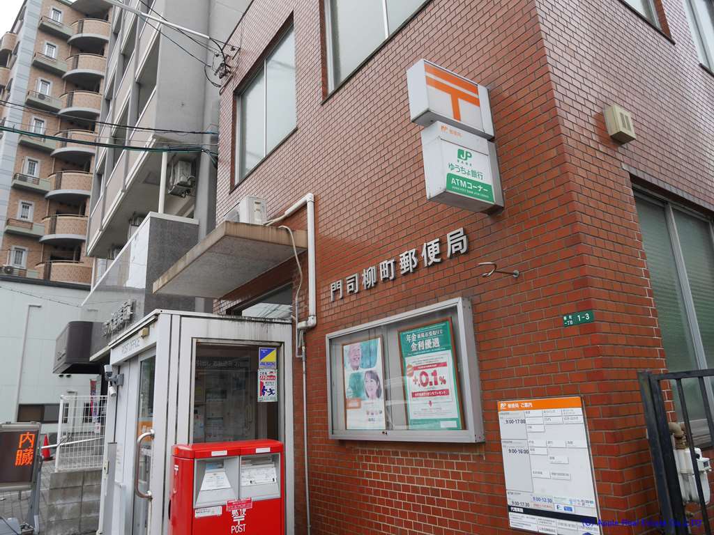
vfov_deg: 56.8
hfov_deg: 71.6
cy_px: 268
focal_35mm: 24
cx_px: 357
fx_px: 495
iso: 200
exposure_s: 1/250
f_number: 5
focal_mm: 12
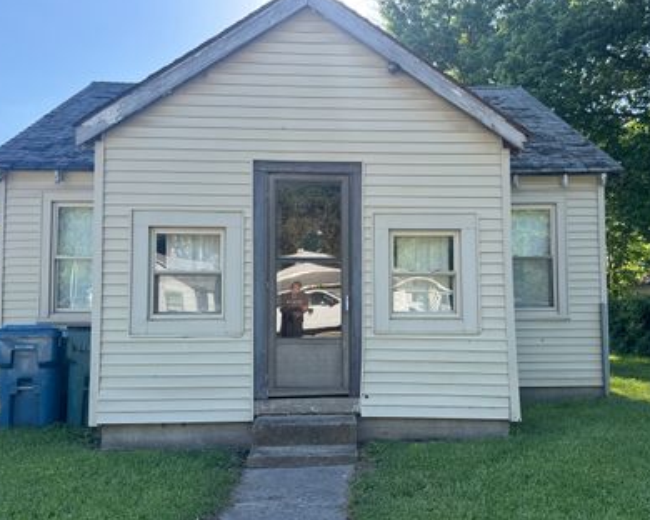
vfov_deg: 48.5
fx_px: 577
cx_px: 338
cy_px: 276
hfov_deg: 58.8
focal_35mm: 30
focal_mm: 6.76
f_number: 1.78
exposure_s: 1/1076
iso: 80
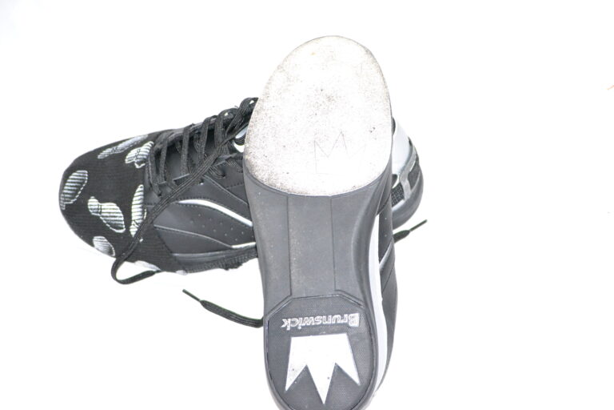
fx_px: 1407
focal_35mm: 82
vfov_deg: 16.6
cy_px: 205
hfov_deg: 24.6
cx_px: 307
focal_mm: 55
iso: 2000
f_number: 4
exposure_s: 1/60
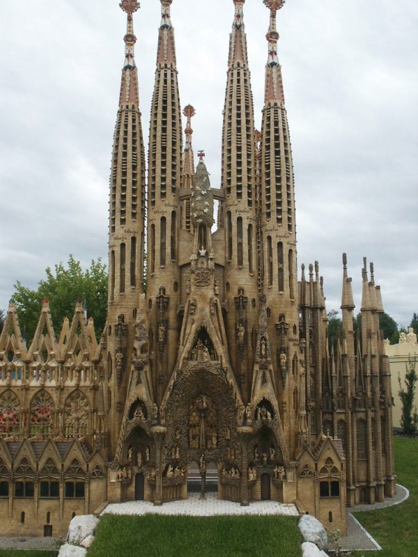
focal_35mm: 35
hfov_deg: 40.7
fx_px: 564
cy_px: 278
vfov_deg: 52.6
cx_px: 209
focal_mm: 7.19
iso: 64
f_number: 6.7
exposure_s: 1/125
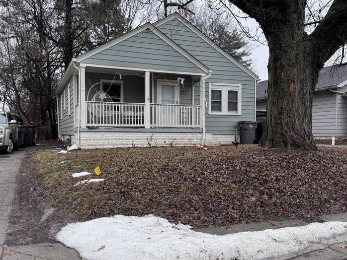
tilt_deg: -1.0
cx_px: 171
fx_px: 331
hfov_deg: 55.3
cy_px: 139
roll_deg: -0.7
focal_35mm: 33
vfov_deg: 42.9
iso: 125
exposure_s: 1/121
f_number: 1.78
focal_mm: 6.76
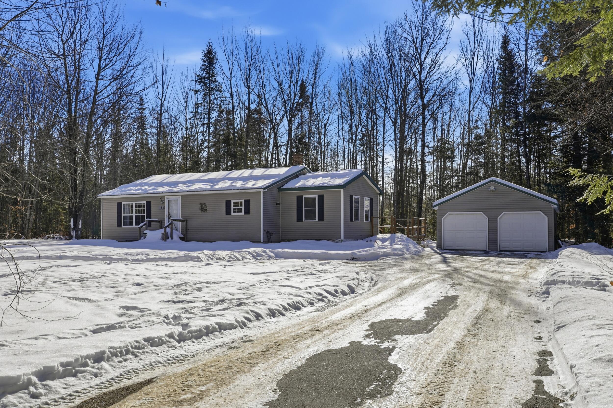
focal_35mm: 33
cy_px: 204
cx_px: 306
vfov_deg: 40.0
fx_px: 562
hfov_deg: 57.2
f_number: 11
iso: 100
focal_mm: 22
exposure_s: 1/4000
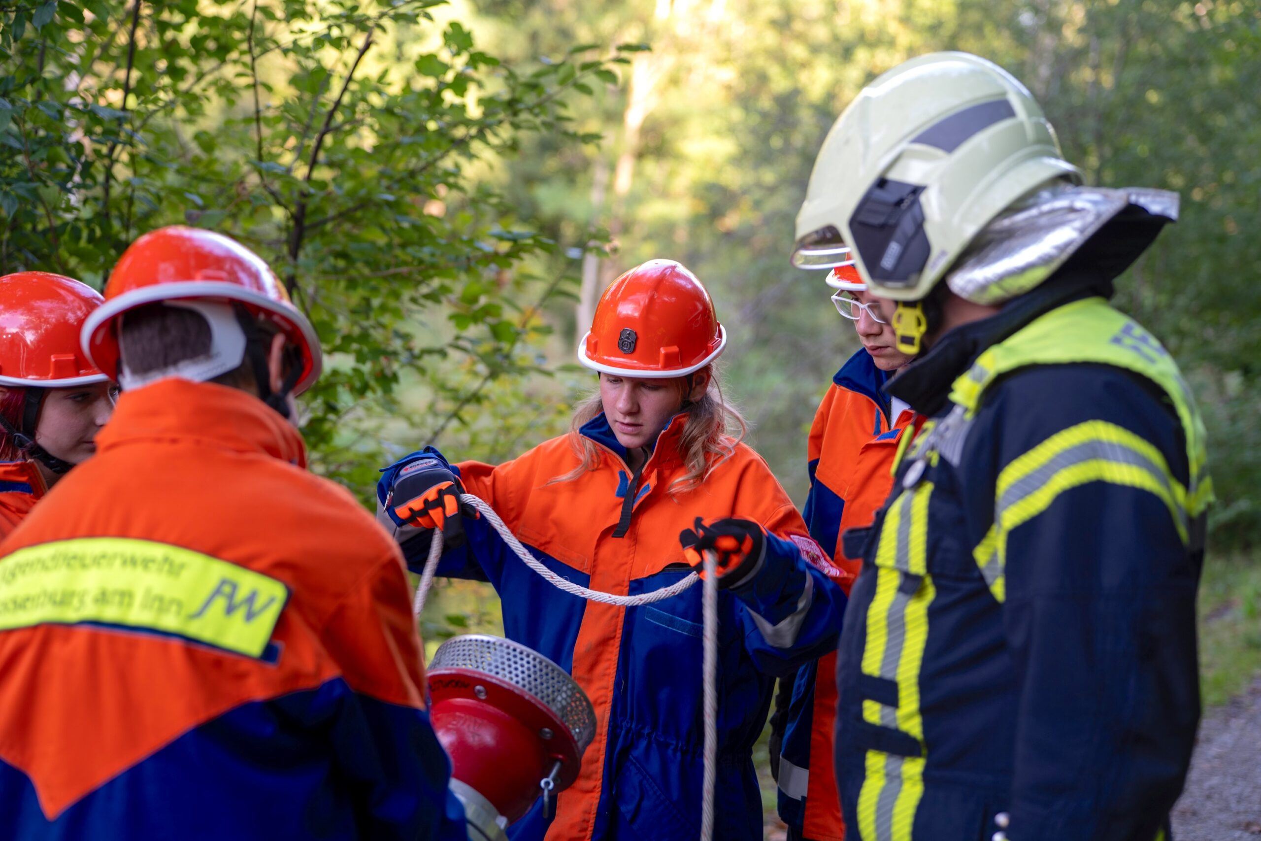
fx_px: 1821
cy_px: 420
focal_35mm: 52
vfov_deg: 26.0
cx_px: 630
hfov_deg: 38.2
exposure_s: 1/60
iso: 64
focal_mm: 52
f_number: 2.2
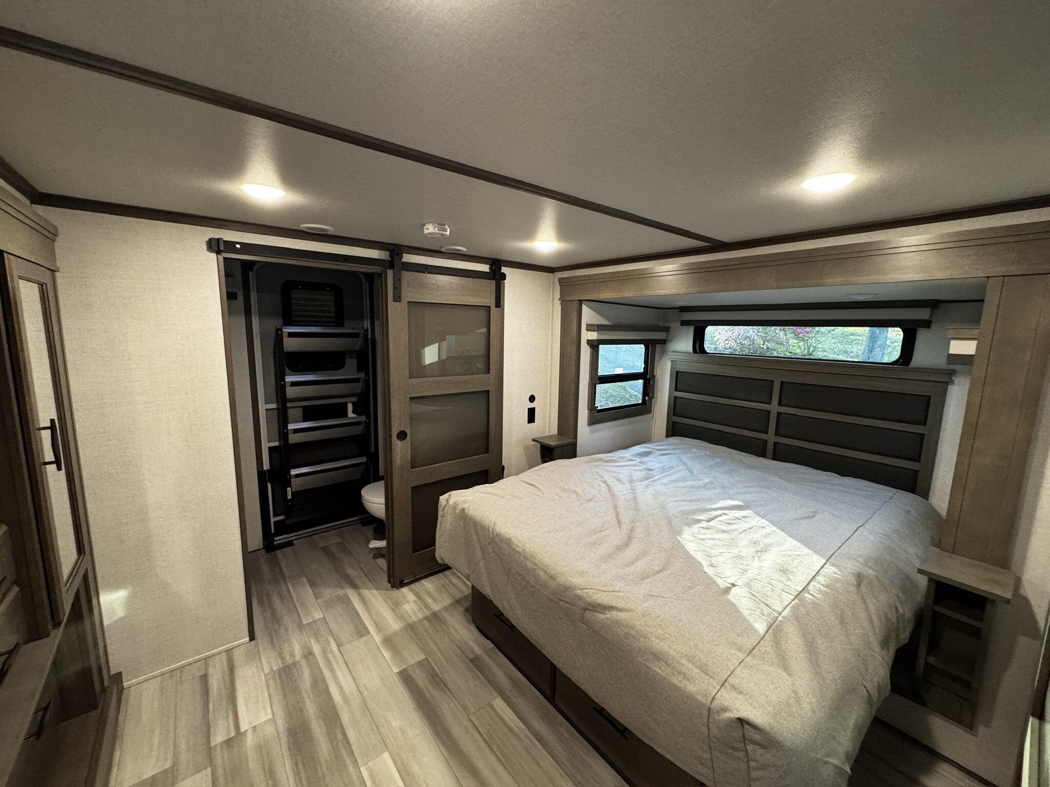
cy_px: 394
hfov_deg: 102.1
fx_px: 425
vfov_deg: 85.7
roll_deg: -0.9
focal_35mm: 14
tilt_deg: -10.1
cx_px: 525
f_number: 2.2
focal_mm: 2.22
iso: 400
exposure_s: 1/60
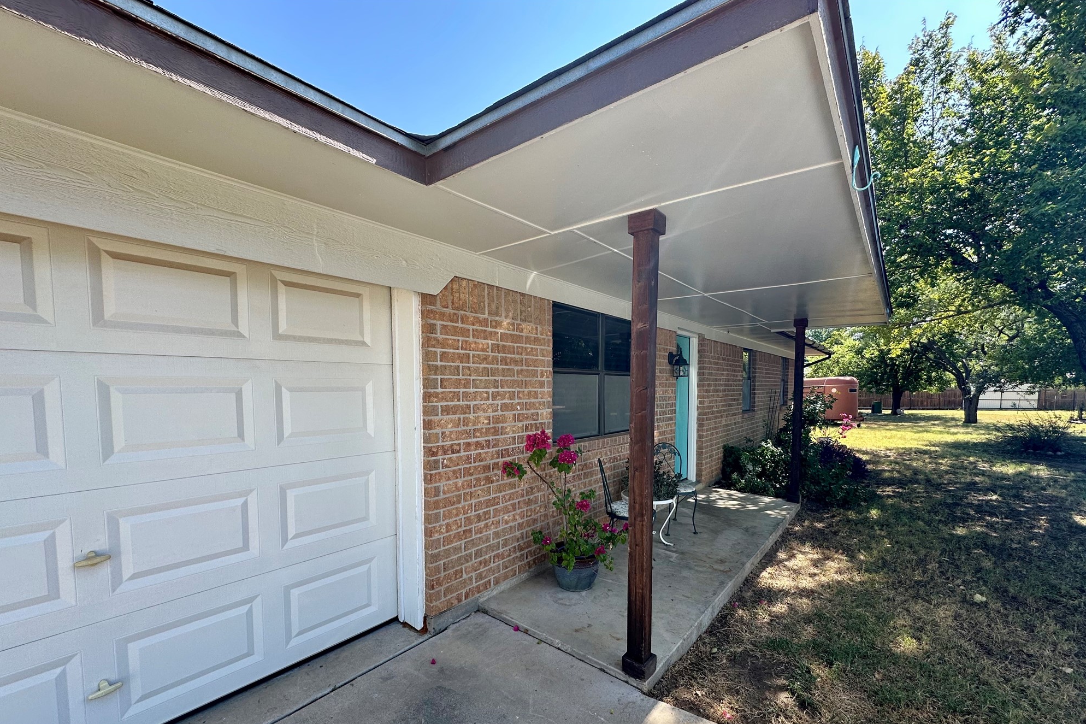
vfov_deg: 76.8
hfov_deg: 100.4
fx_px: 452
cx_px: 539
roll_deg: -0.2
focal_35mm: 15
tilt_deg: -3.5
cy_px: 417
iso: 40
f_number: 2.2
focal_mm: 2.22
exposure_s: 1/307
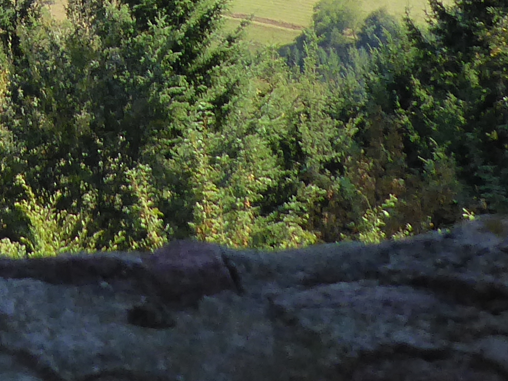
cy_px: -355
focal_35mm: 124
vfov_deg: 11.0
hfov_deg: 15.5
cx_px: -30
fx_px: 1820
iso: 160
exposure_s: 1/400
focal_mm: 4.3
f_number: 3.3
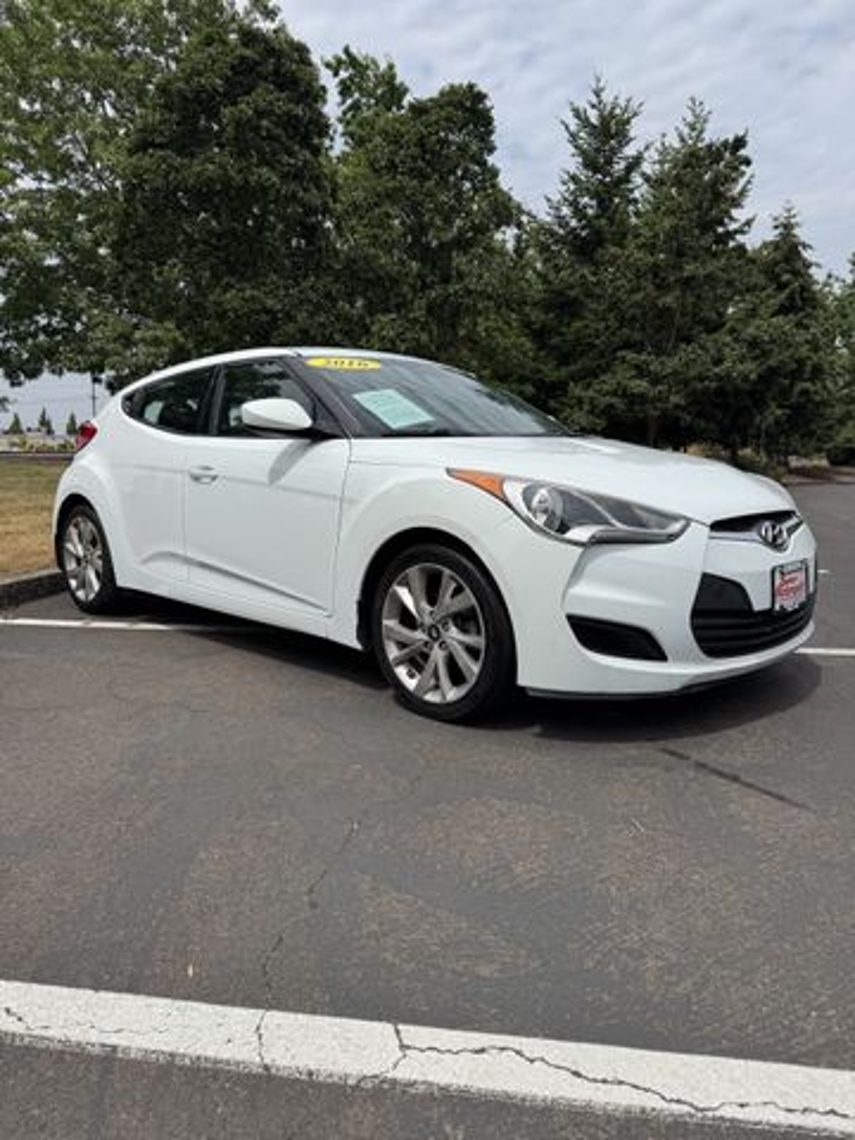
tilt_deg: -8.1
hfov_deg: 56.8
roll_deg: +1.7
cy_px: 570
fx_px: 790
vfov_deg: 71.6
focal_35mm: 24
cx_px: 428
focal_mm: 6.76
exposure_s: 1/7092
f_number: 1.78
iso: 80
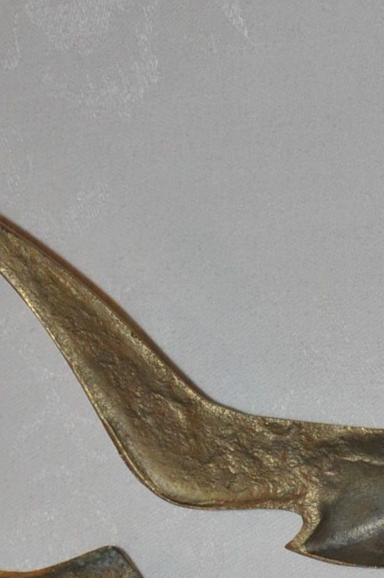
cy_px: 808
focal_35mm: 195
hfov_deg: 7.0
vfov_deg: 10.3
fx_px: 3126
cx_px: 362
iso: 800
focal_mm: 34
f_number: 4.2
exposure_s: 1/60
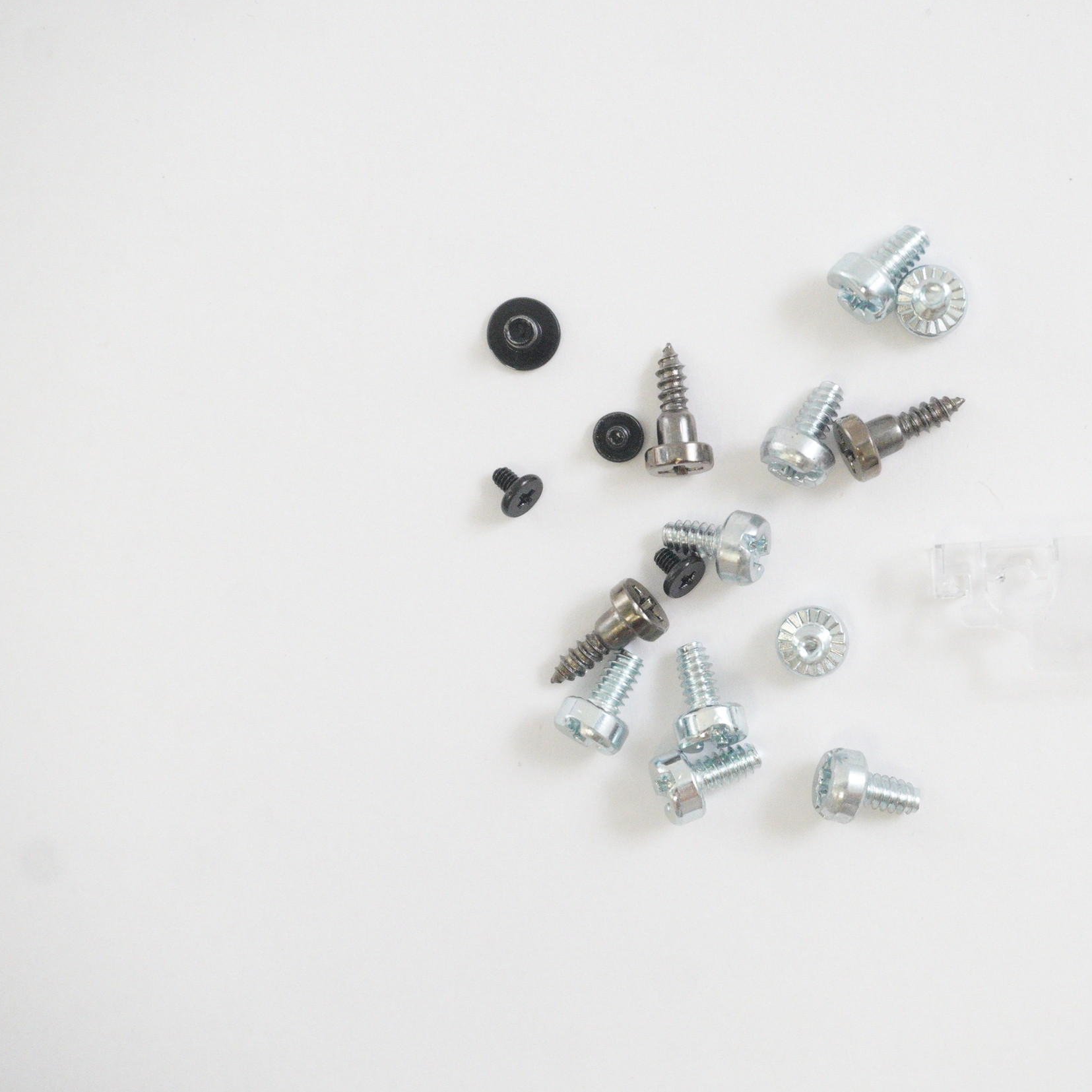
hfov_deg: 28.5
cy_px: 547
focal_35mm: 60
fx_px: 2129
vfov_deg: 28.8
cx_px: 756
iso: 5000
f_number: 5.6
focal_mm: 31
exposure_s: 1/200
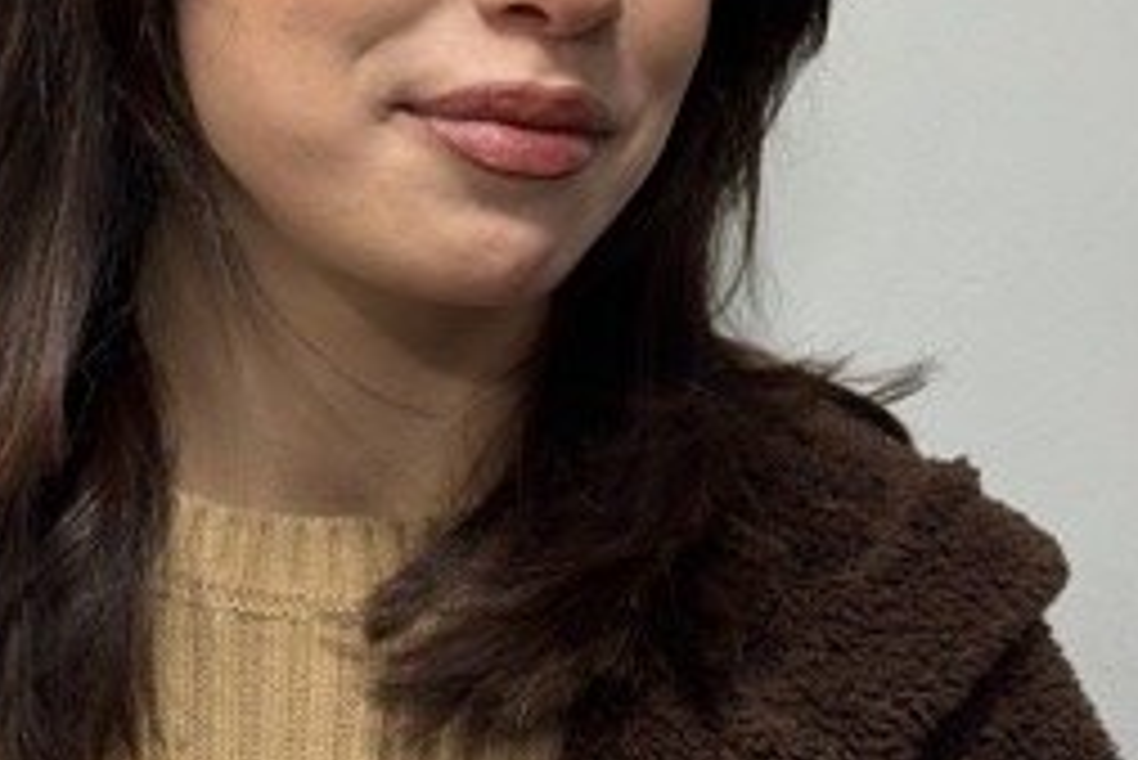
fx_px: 3194
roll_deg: -5.6
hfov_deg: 20.1
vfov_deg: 13.5
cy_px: 193
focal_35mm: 101
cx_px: 292
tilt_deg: -12.2
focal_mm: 6.76
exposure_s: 1/50
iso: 100
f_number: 1.78
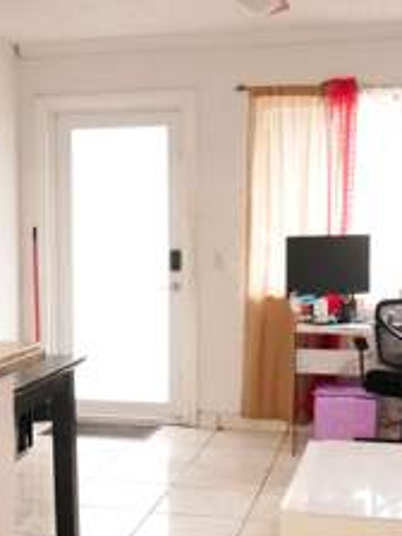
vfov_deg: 32.1
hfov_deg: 24.2
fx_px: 929
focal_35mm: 60
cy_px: 313
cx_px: 117
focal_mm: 14
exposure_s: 1/160
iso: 3200
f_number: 3.5
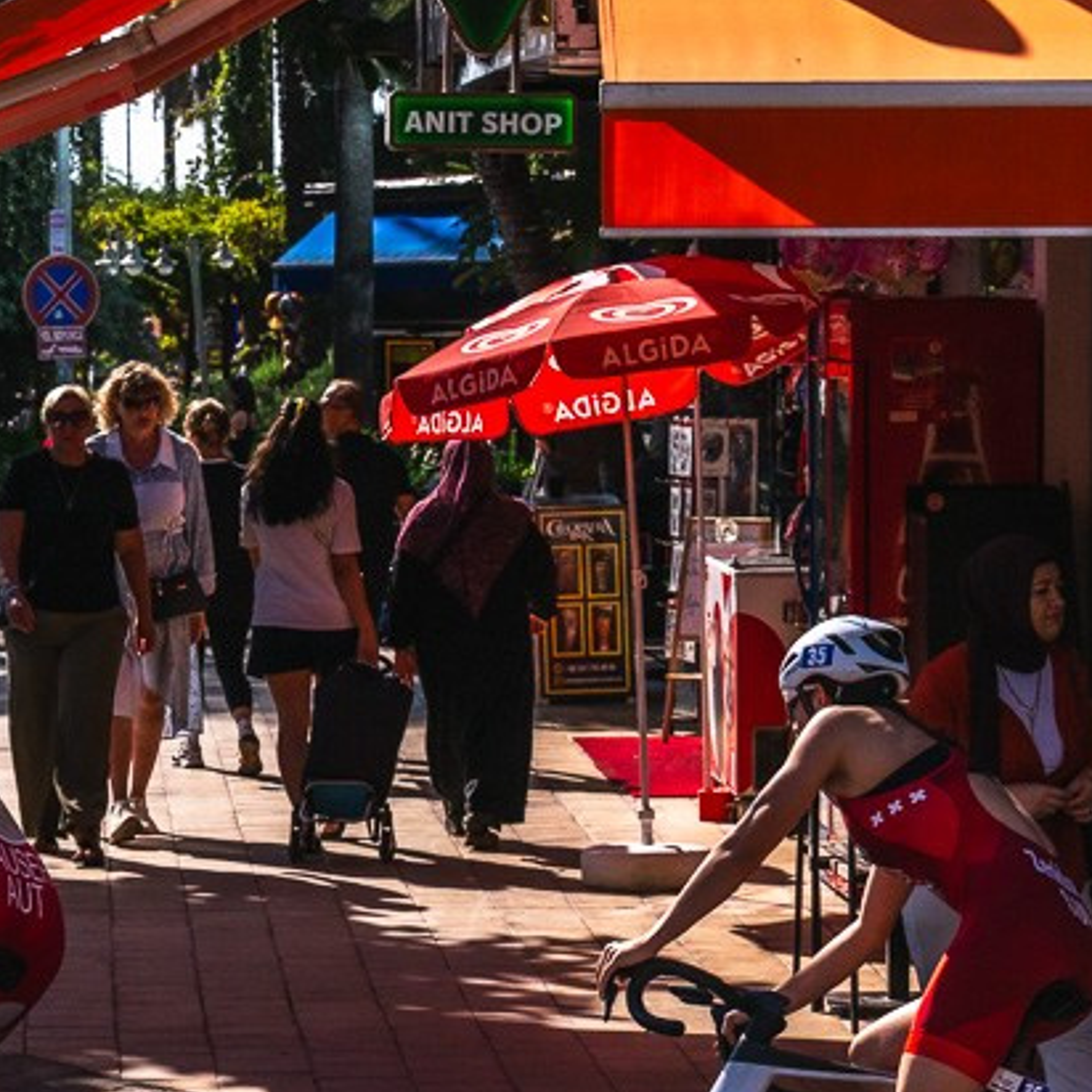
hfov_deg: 9.4
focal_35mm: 185
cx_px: -69
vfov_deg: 9.4
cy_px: 913
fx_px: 6603
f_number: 7.1
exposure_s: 1/3200
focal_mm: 70
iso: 320
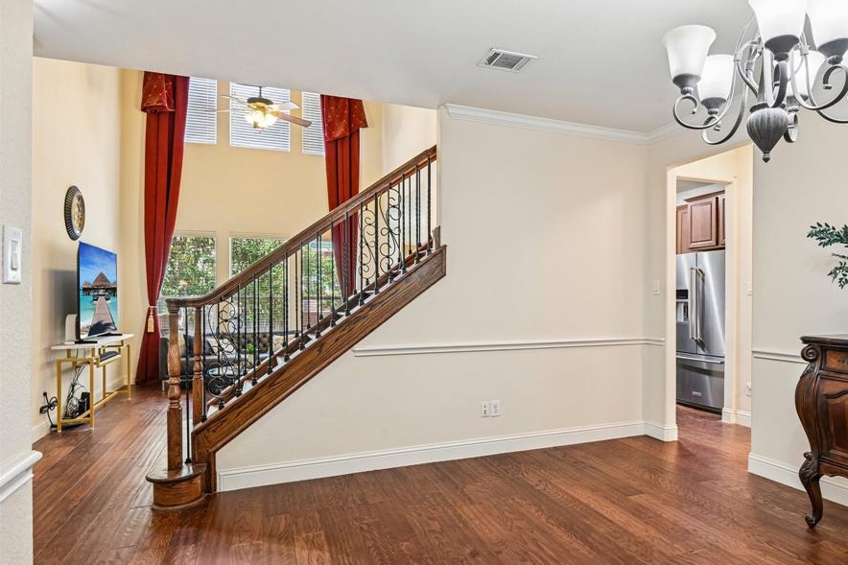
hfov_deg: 78.0
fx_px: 518
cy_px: 293
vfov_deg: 57.2
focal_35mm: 22
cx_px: 490
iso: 400
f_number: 8
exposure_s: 1/5
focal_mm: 19
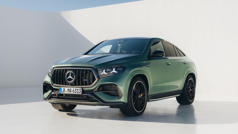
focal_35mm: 37
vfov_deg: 32.0
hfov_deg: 54.0
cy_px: 65
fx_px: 234
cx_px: 119
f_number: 5.6
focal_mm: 35
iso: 100
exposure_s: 1/320
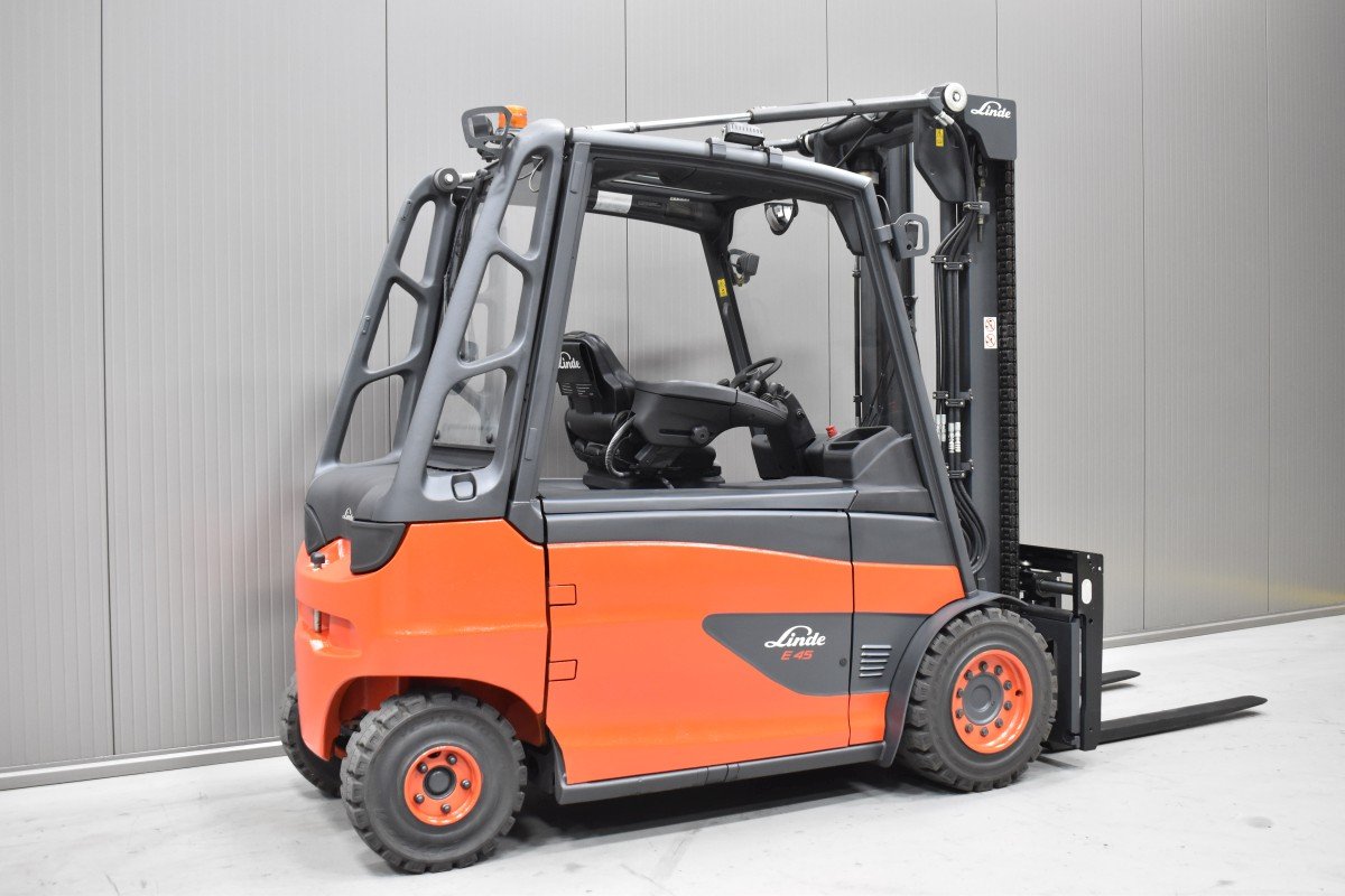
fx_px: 1345
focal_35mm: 36
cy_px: 448
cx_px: 672
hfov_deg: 53.1
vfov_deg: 36.9
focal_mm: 24
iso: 1600
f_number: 4.5
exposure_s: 1/25
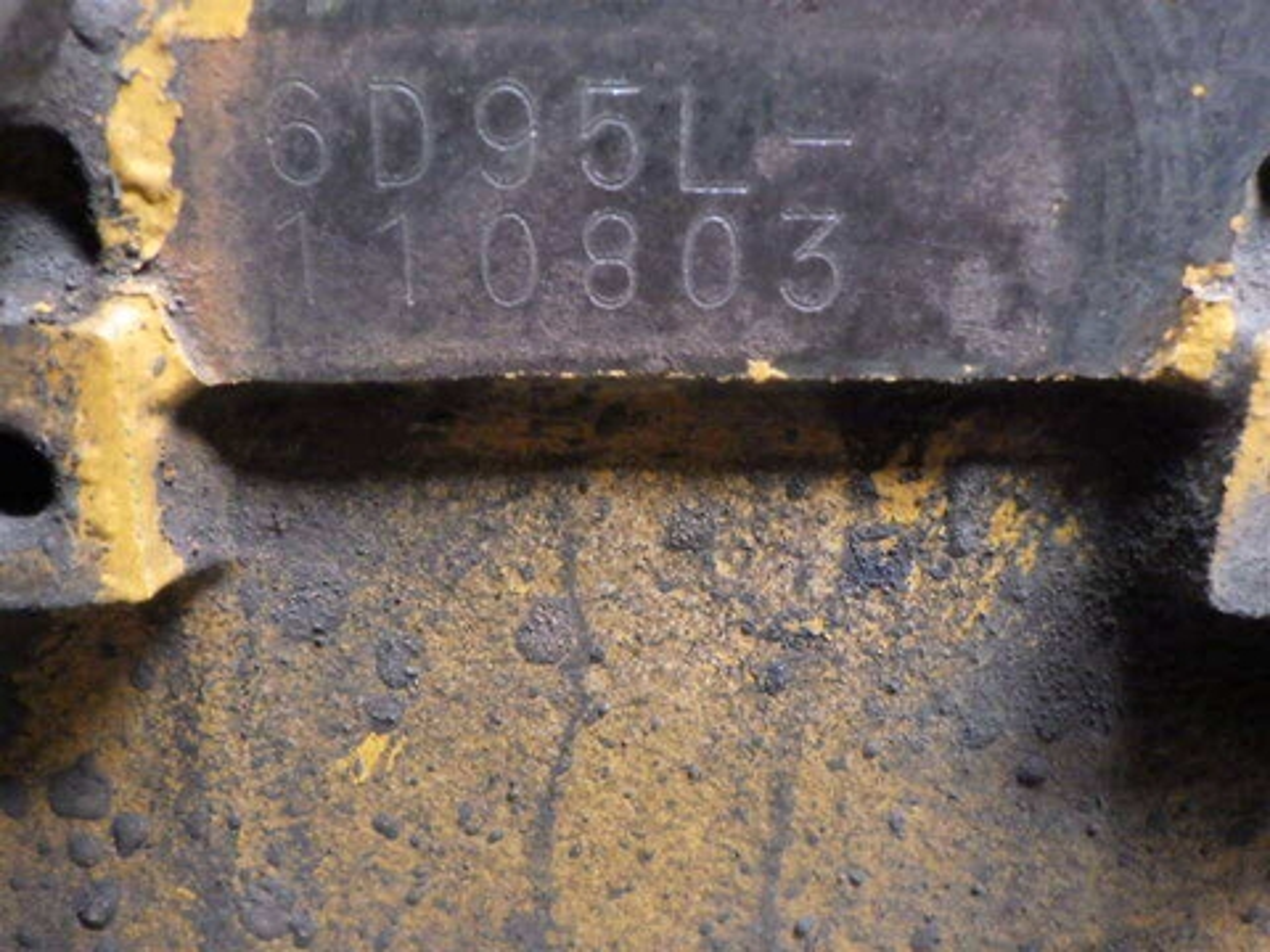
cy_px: 476
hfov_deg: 54.0
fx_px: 1247
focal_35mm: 34
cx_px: 635
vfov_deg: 41.8
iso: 1600
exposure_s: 1/40
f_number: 3.8
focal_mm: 6.1
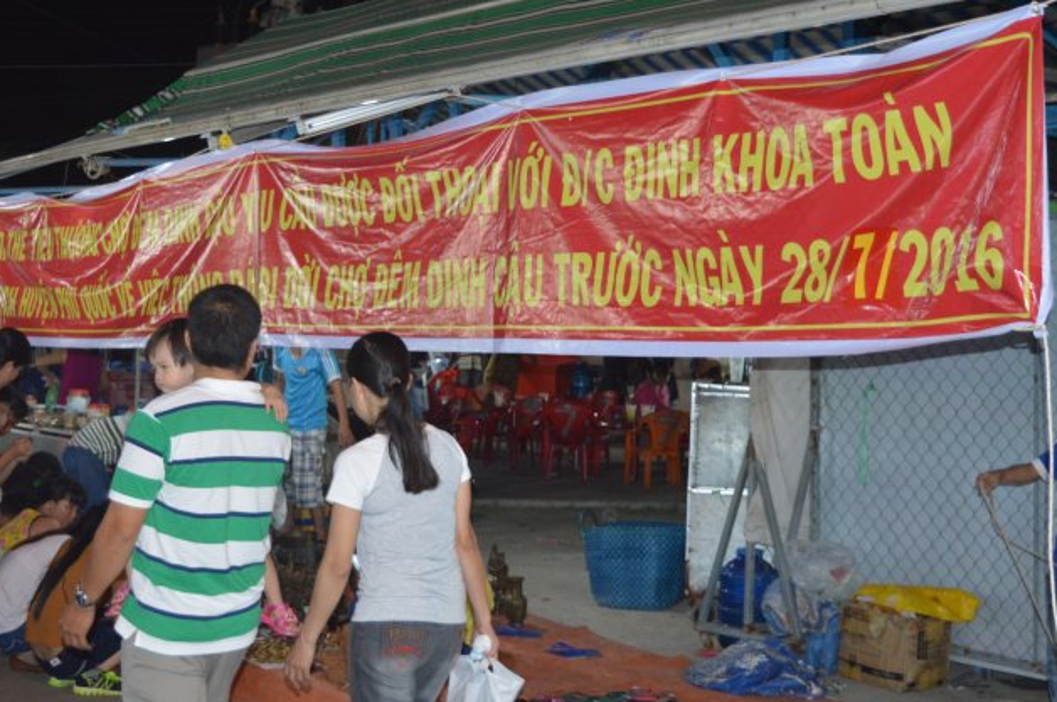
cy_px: 345
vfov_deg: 25.0
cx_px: 523
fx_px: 1583
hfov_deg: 36.9
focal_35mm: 54
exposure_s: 1/60
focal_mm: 34
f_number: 4.5
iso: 1400
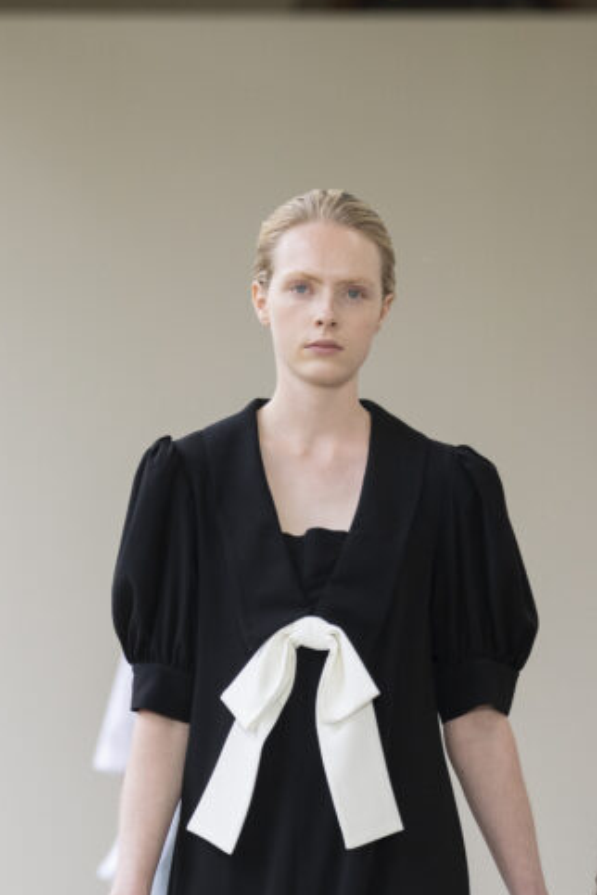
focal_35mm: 318
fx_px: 7910
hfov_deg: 4.3
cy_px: 930
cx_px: 463
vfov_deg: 6.5
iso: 800
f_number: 4
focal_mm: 150
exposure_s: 1/1000
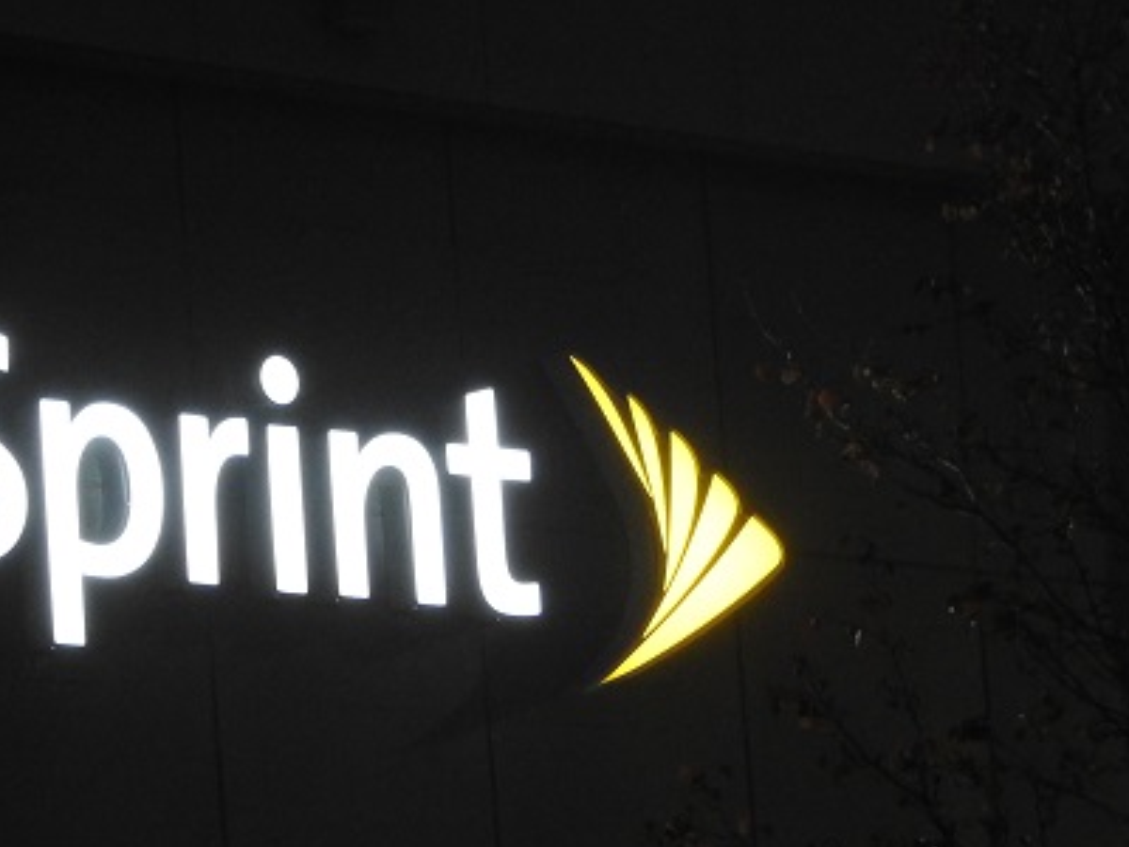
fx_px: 8806
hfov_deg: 7.3
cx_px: 260
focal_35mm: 270
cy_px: 438
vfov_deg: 5.5
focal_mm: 24.2
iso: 640
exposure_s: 1/15
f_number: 5
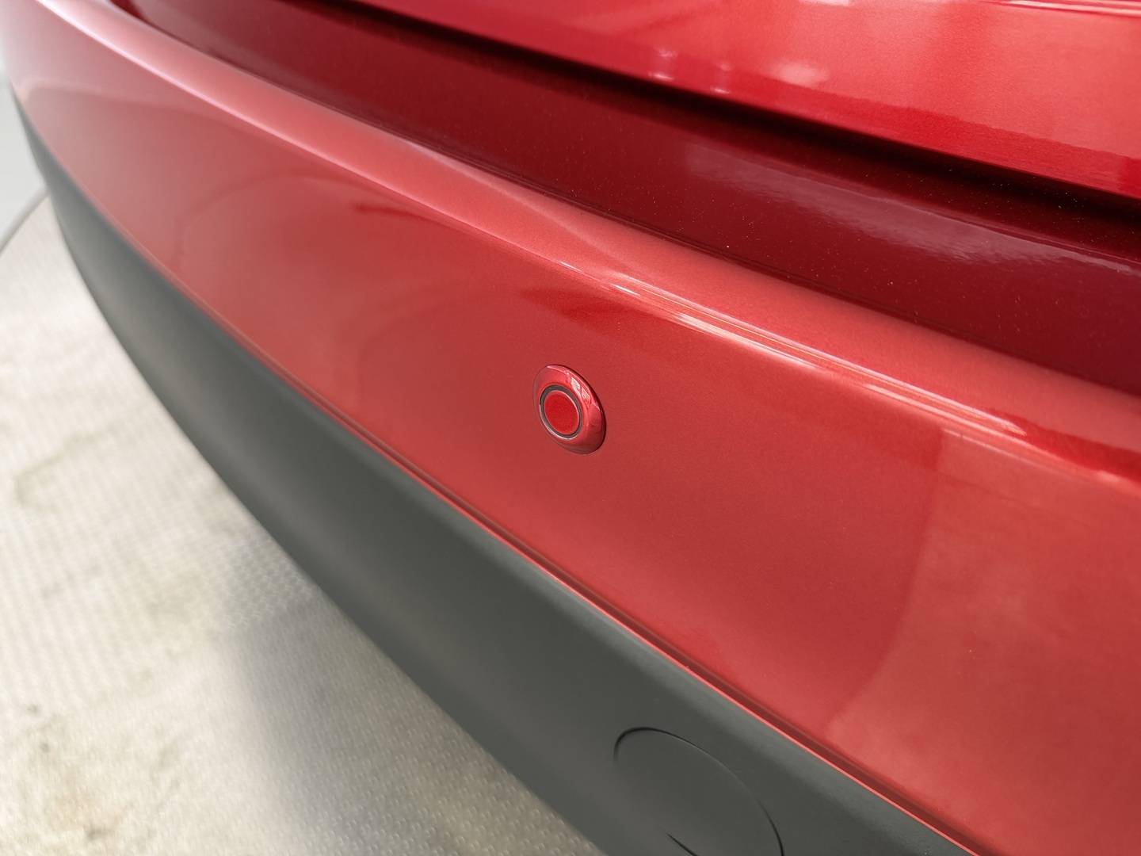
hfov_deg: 71.6
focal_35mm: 24
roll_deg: -3.1
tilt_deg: -38.2
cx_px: 570
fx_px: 791
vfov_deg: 56.8
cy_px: 428
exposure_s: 1/50
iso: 200
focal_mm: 6.76
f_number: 1.78
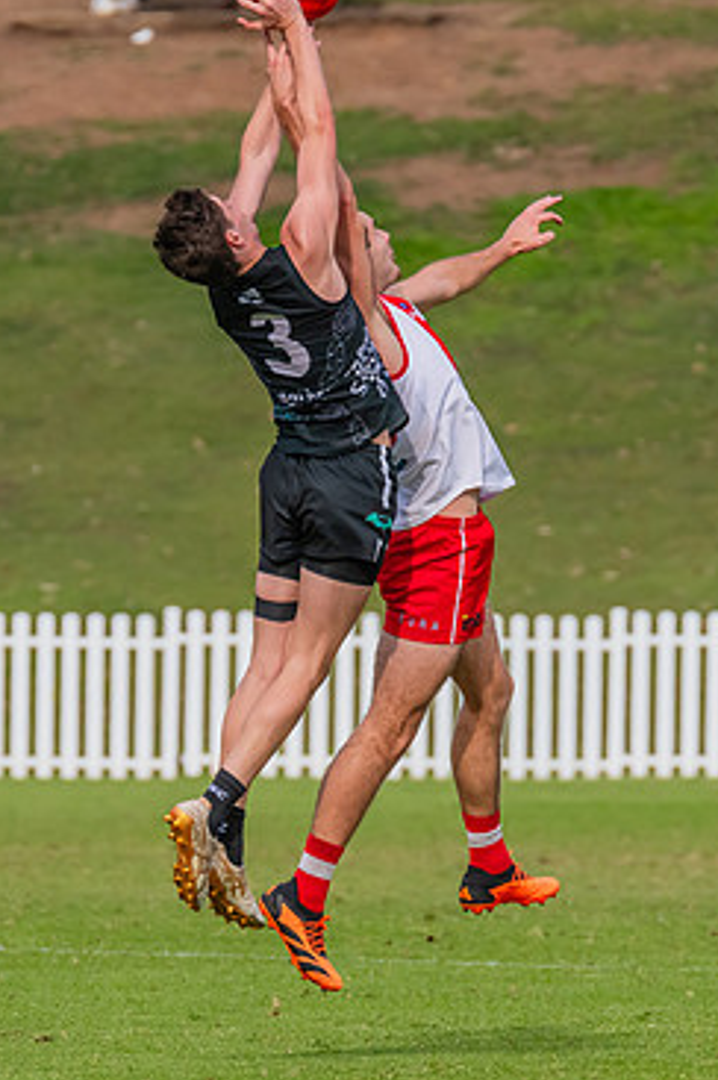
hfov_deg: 1.4
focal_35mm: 947
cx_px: 426
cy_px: 536
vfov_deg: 2.2
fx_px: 28382
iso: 800
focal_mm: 420
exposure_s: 1/1600
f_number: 9
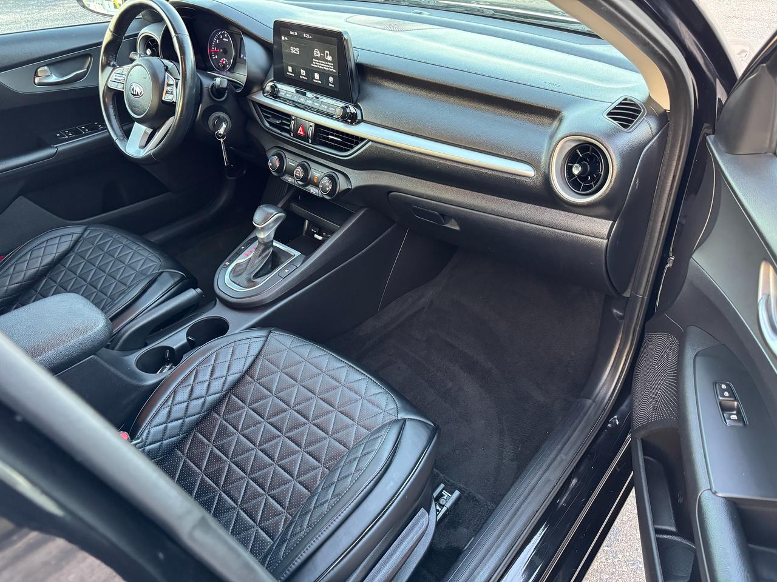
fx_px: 539
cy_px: 291
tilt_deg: -37.5
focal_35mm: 24
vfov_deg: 56.8
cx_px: 388
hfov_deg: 71.6
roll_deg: +2.3
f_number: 1.78
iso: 800
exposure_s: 1/60
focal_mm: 6.76
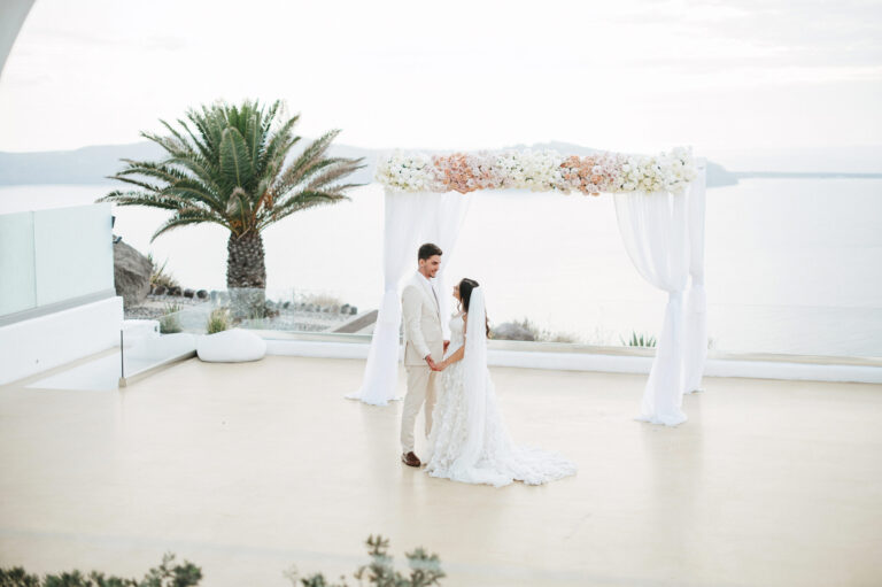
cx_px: 441
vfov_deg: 27.0
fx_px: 1224
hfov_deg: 39.6
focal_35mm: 50
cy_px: 294
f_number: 2
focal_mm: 50
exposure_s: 1/500
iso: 100
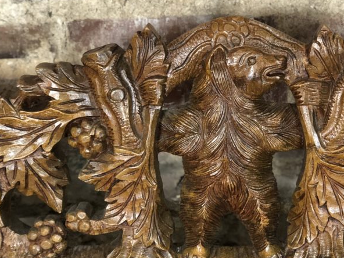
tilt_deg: -34.0
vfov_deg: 16.4
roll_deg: +2.4
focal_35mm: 90
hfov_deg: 21.7
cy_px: 142
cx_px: 225
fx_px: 894
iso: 160
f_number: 2.4
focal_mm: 6
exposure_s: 1/13
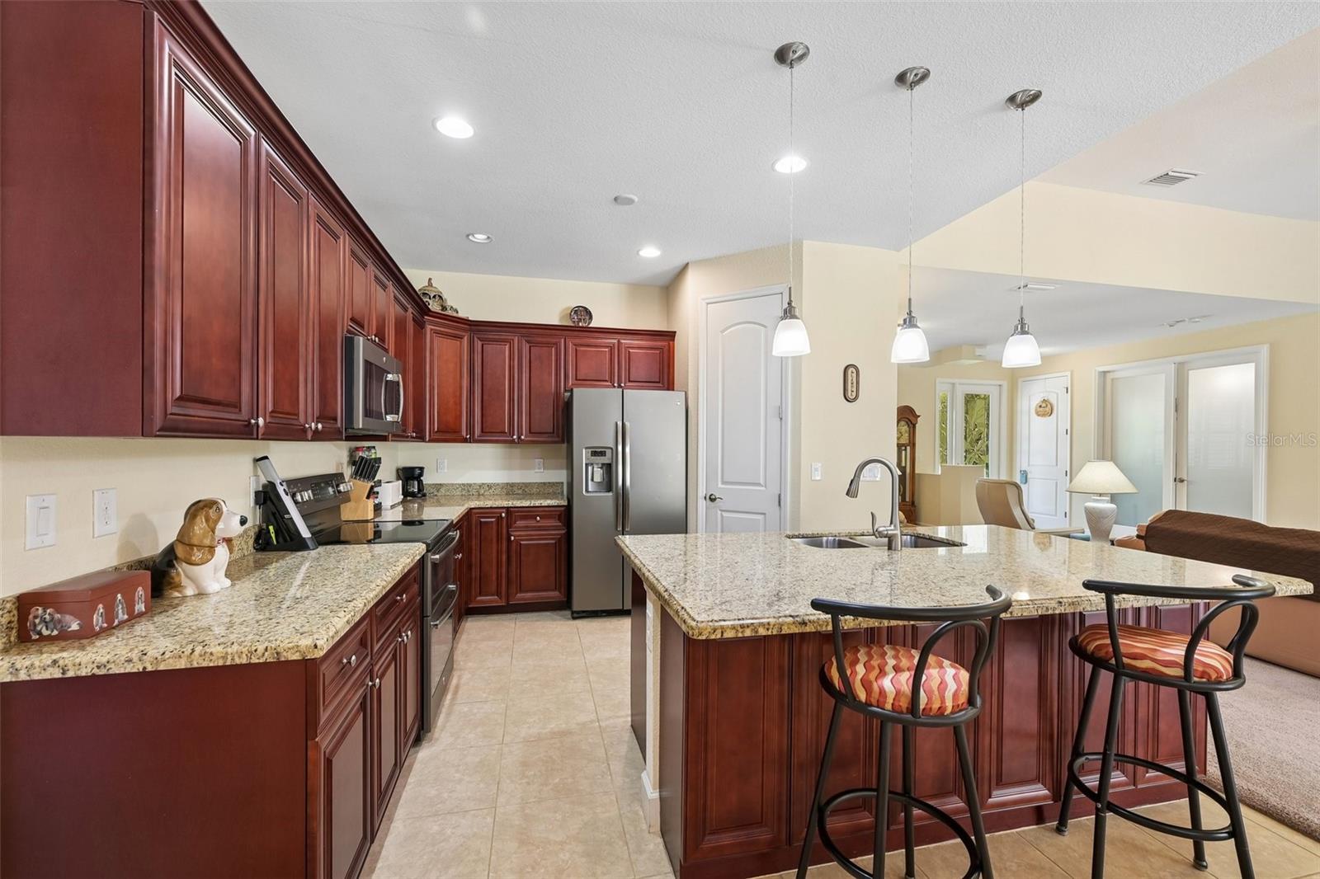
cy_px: 440
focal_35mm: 15
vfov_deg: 77.3
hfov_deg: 100.4
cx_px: 660
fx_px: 550
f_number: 8
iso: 400
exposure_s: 1/10
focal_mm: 15
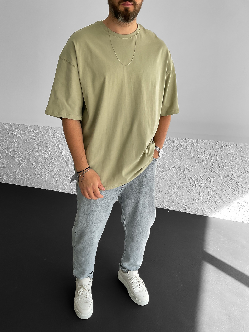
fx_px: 278
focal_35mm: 29
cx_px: 124
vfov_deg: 61.7
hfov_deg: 48.2
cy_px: 166
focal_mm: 3
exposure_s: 1/200
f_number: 1.8
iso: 16
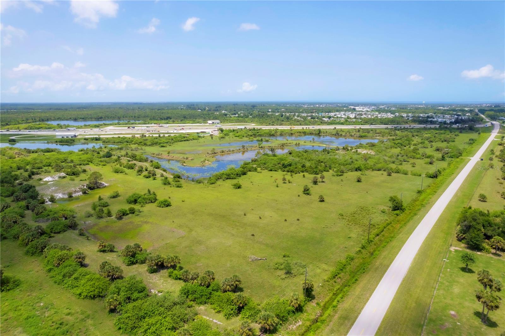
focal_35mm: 22
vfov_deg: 57.2
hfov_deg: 78.6
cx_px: 252
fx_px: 308
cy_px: 168
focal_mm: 8.38
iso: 100
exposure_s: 1/2500
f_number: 2.8
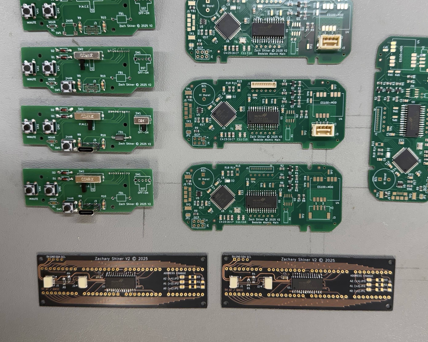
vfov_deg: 49.8
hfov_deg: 60.4
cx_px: 224
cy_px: 145
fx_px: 367
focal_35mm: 29
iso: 160
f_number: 1.78
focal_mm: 6.76
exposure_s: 1/120
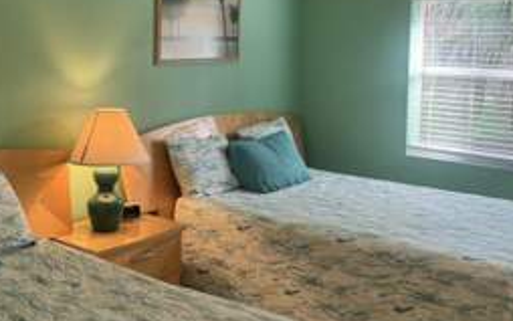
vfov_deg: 26.5
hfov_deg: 41.0
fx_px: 671
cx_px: 147
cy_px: 76
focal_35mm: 48
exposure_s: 1/60
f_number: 1.78
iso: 125
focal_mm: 6.76
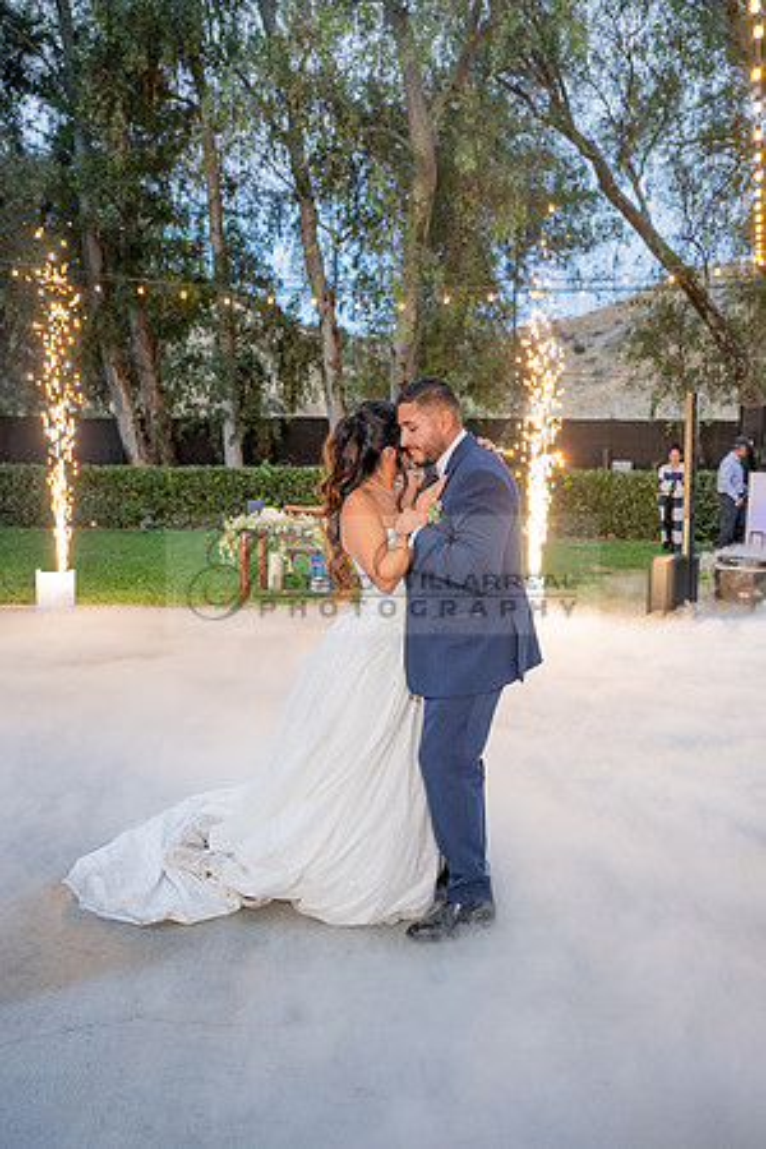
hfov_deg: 43.0
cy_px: 574
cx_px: 383
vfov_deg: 61.1
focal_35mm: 30
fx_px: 973
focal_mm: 30.5
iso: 1600
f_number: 4
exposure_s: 1/200
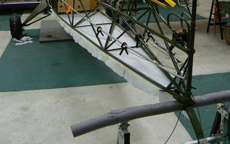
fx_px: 326
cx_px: 115
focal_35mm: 52
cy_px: -1
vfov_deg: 23.7
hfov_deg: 38.9
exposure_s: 1/30
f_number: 2.8
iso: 160
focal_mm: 6
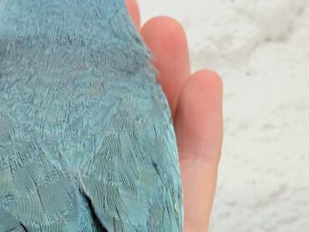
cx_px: 196
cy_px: 274
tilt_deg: -21.4
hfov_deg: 11.0
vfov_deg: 8.2
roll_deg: -0.6
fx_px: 1606
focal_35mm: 180
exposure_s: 1/50
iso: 40
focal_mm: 5.96
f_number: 1.6
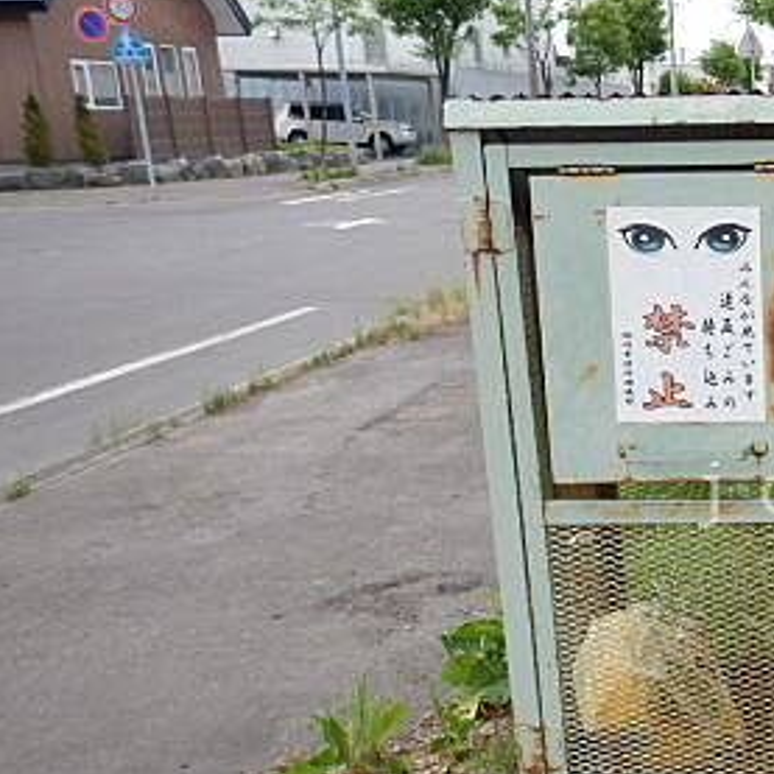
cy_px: 495
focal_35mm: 49
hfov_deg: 30.4
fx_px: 1240
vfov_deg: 34.5
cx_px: 889
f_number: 2.8
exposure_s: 1/500
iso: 125
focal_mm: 4.3
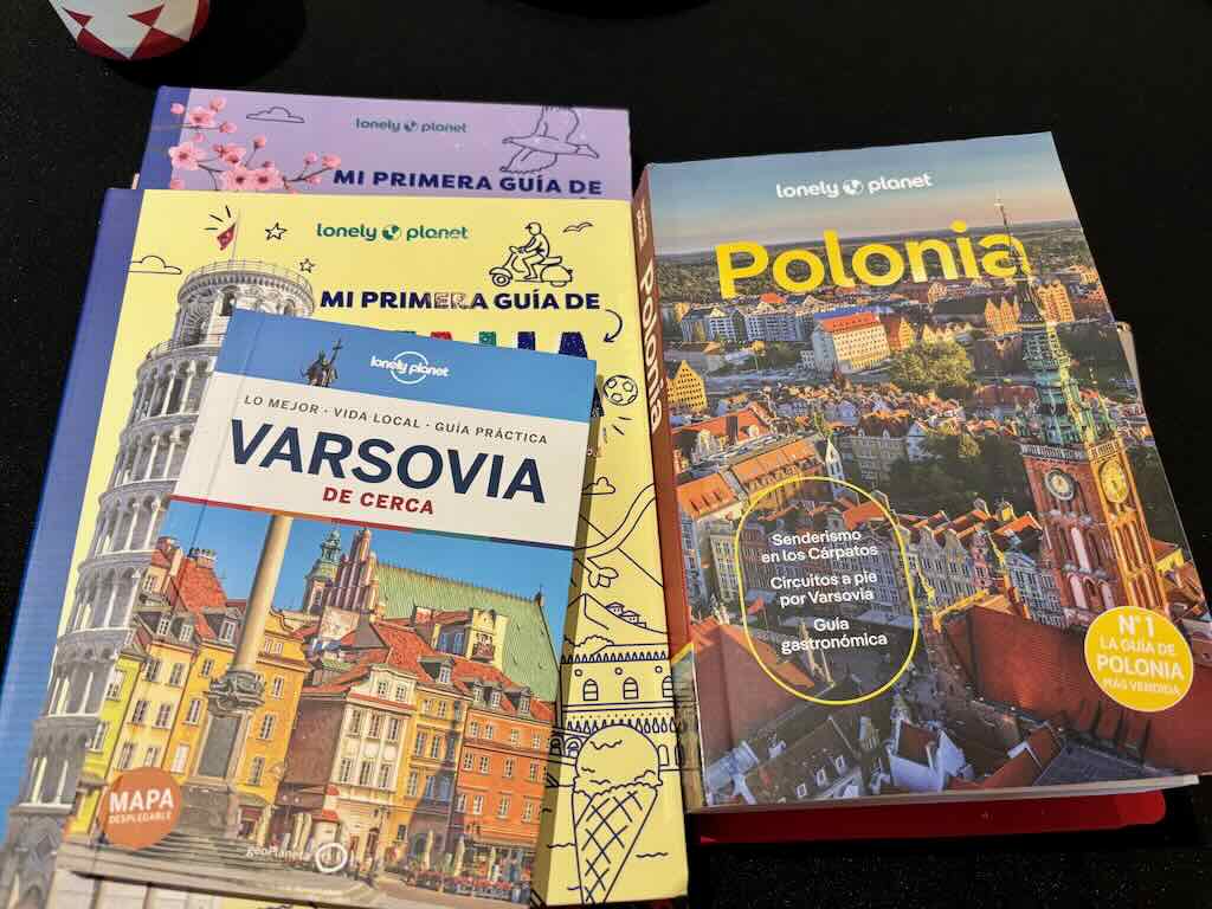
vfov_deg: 53.1
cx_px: 606
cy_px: 454
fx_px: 910
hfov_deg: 67.3
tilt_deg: -63.2
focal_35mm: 26
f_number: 1.6
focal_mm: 5.96
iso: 200
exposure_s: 1/60
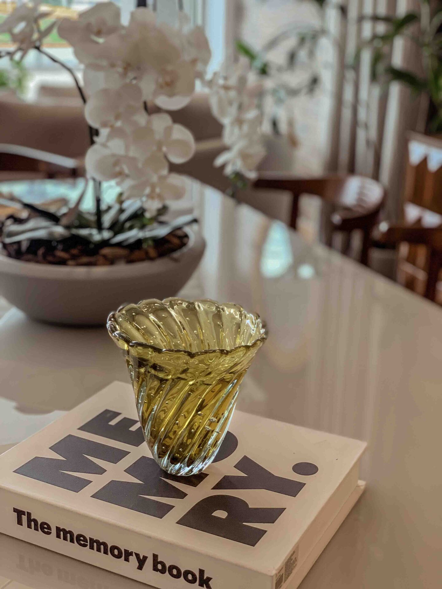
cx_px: 221
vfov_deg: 36.8
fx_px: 885
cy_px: 294
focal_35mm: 52
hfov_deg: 28.0
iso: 80
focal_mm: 6
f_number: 2.4
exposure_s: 1/100
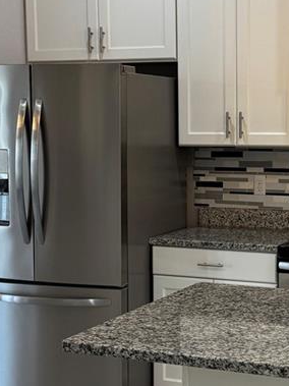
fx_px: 846
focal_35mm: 76
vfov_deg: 25.7
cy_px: 195
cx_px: 220
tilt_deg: -4.3
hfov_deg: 19.2
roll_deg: -1.4
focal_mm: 6.76
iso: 160
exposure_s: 1/120
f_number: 1.78
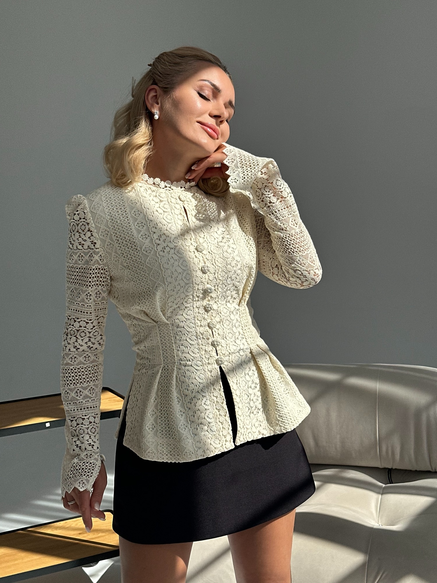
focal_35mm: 48
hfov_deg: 30.3
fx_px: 808
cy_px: 292
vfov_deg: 39.7
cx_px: 218
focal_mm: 6.86
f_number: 1.78
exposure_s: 1/3731
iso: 64
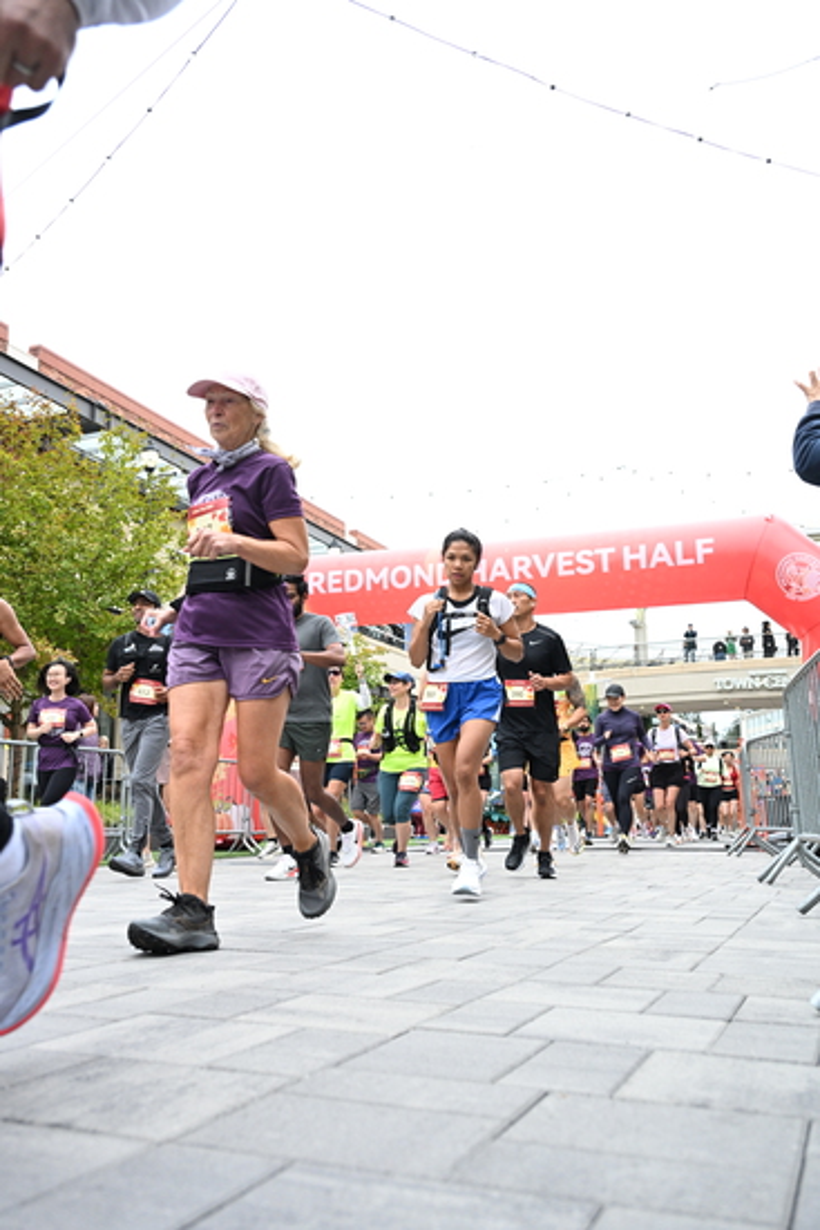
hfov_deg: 42.3
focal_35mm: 31
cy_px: 615
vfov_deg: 60.3
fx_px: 1058
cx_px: 410
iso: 2000
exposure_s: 1/640
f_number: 4
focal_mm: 31
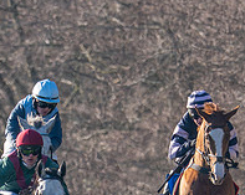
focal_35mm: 2496
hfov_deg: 0.8
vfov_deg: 0.6
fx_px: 18072
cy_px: 285
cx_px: 95
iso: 400
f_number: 5
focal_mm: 400
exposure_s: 1/2000
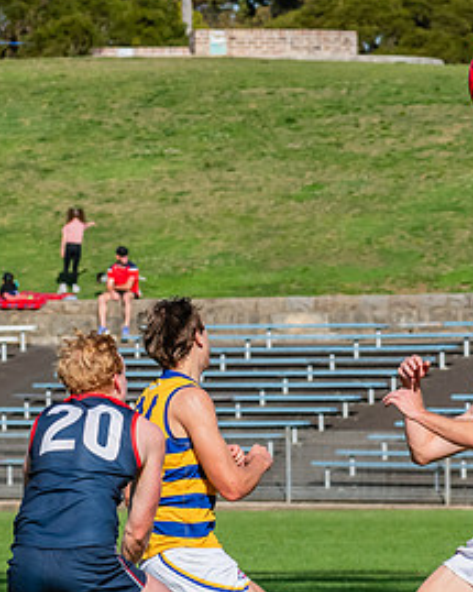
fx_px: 8404
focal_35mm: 480
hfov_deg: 3.2
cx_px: 293
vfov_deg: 4.0
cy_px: 561
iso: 800
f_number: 10
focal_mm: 170
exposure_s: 1/1600
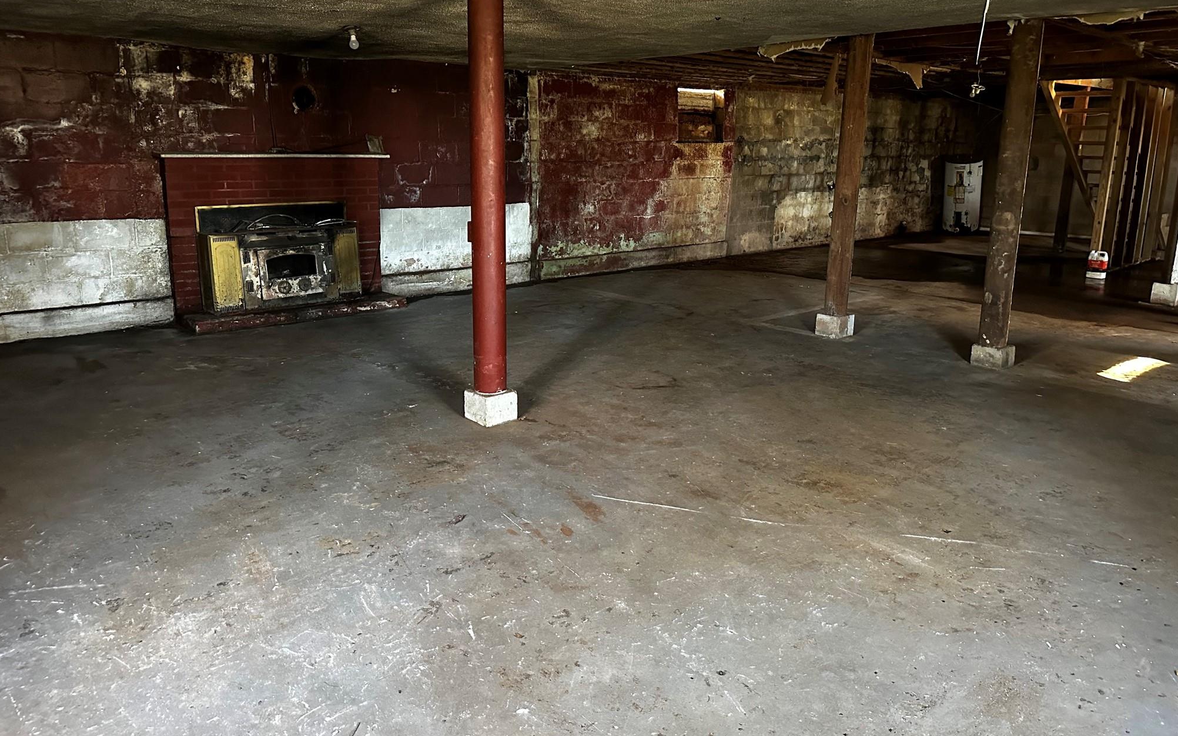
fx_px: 835
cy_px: 324
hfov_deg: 70.4
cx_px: 578
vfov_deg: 47.5
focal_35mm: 26
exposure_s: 1/40
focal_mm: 6.86
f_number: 1.78
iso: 1000
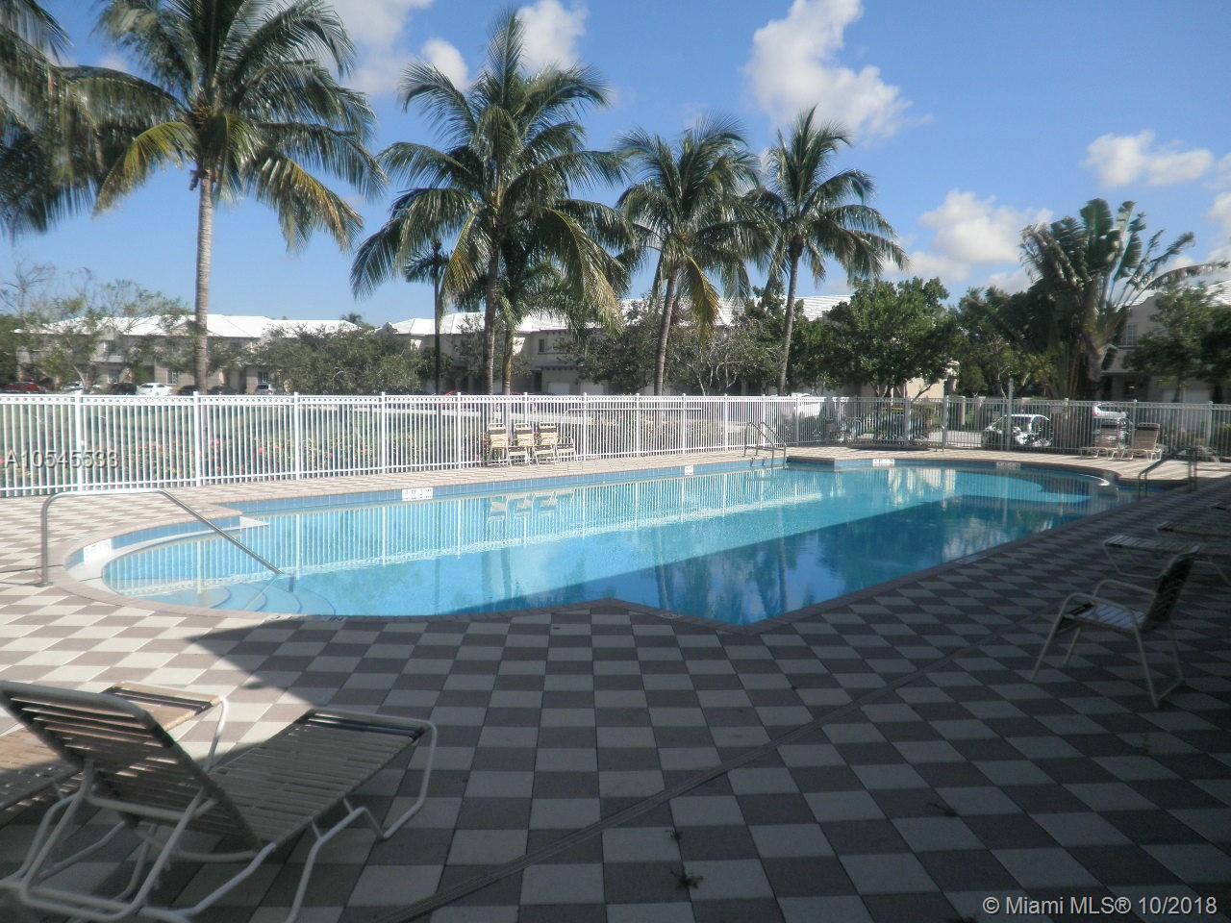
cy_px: 462
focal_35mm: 26
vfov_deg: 53.1
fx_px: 925
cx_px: 616
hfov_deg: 67.3
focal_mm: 4.65
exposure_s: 1/250
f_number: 7.8
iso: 80
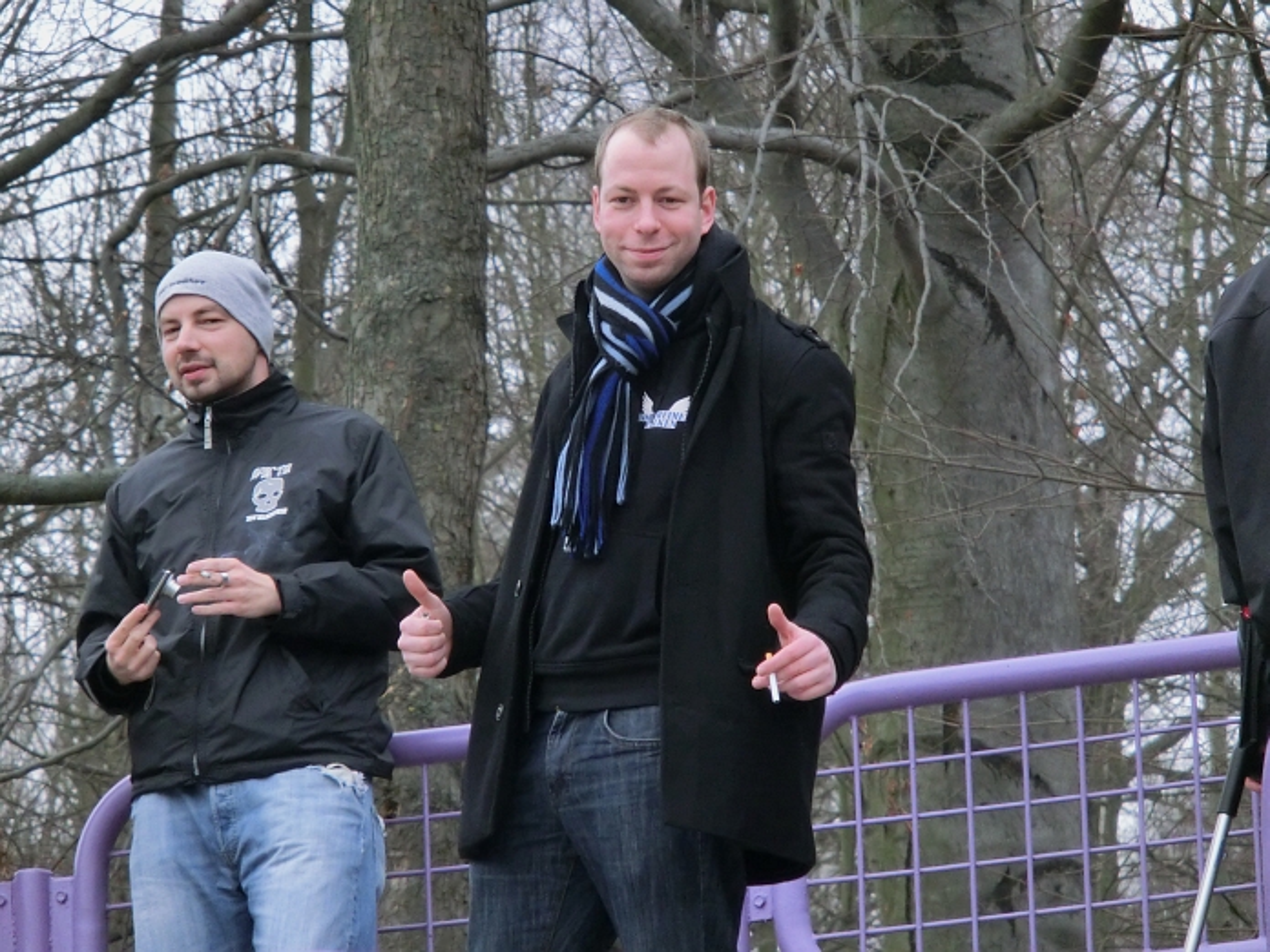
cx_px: 635
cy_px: 476
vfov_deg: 5.0
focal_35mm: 300
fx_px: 11006
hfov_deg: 6.6
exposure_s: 1/500
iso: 800
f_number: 5.9
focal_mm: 53
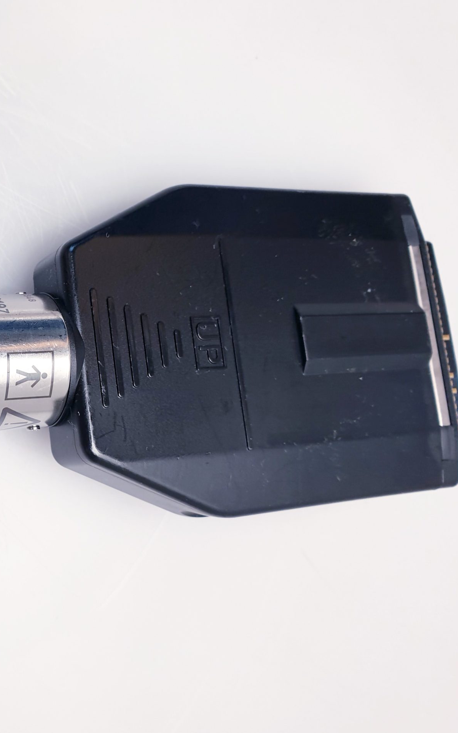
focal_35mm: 37
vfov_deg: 52.7
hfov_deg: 31.9
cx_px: 7
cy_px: 366
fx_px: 739
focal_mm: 4.3
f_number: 2.4
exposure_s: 1/100
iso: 80
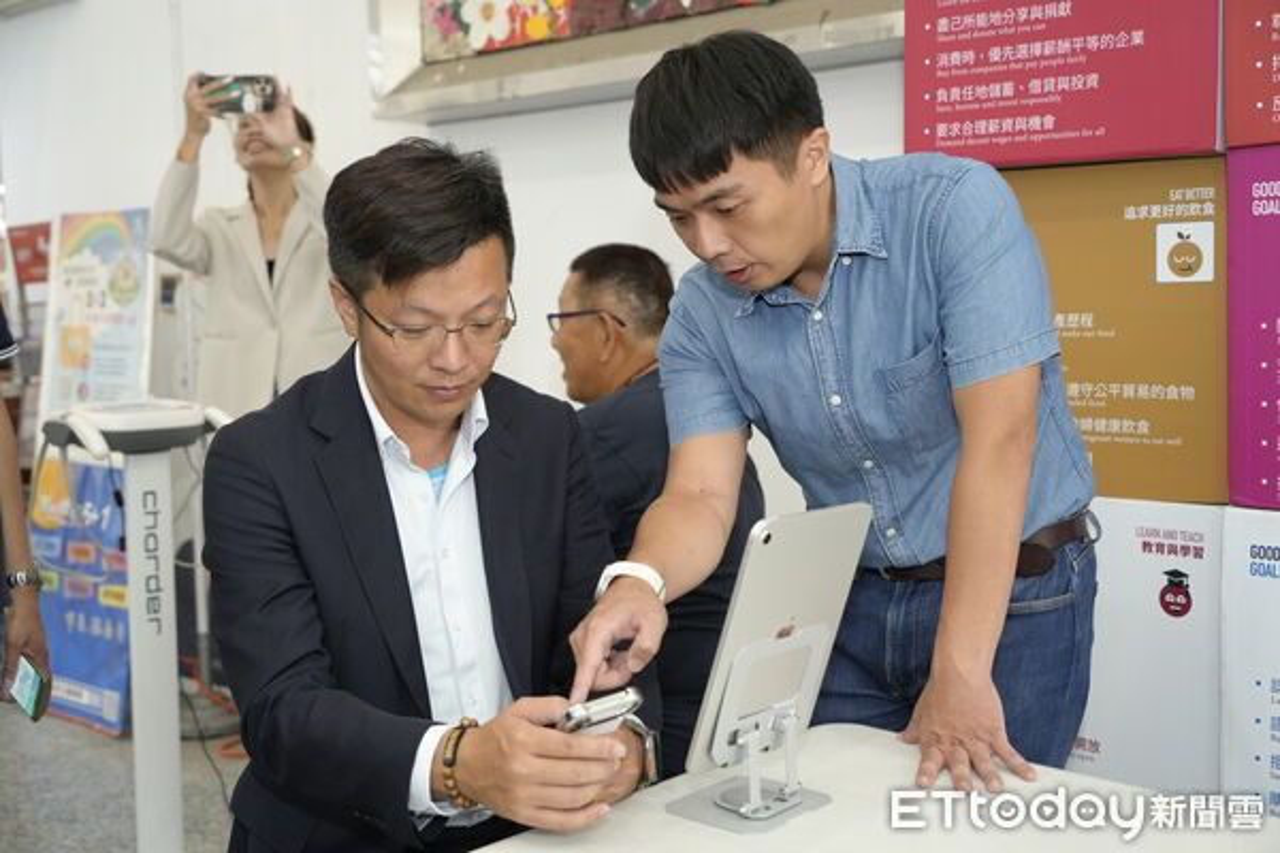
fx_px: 1458
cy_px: 426
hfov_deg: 47.4
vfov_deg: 32.6
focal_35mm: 41
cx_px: 640
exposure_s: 1/160
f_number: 4
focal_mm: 41
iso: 2500
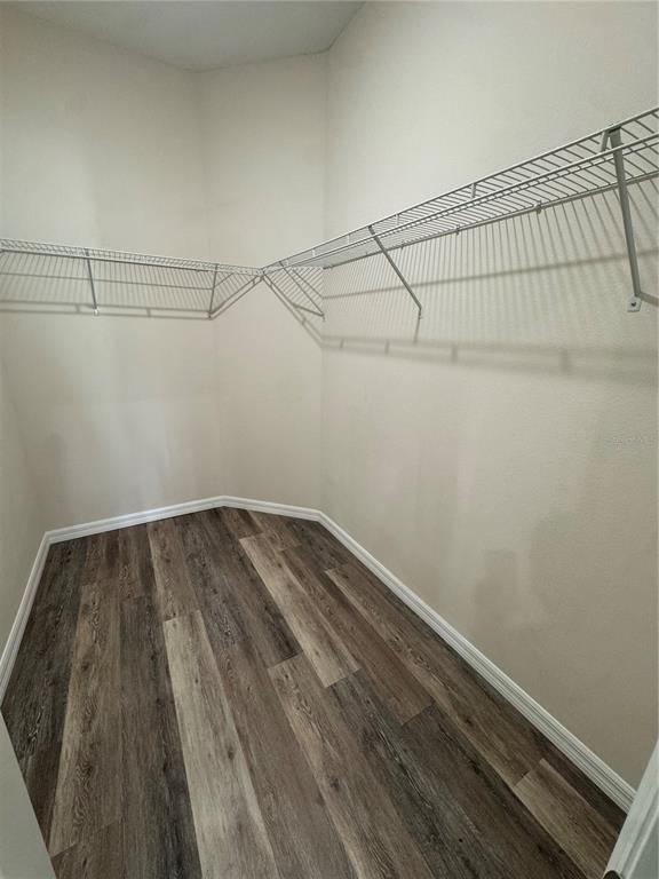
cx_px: 330
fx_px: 355
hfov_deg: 85.7
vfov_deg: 102.1
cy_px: 440
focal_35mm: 14
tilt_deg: -17.3
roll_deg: -0.8
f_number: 2.2
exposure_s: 1/60
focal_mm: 2.22
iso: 200
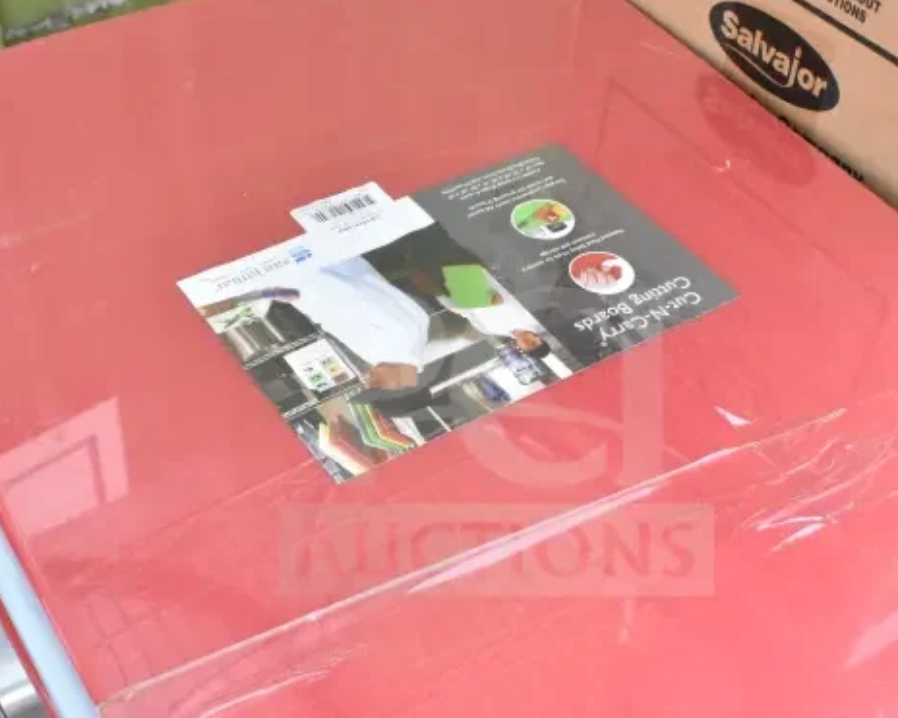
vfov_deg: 30.1
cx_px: 495
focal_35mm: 50
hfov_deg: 37.3
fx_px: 1329
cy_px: 442
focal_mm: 18
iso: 6400
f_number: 10
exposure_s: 1/400
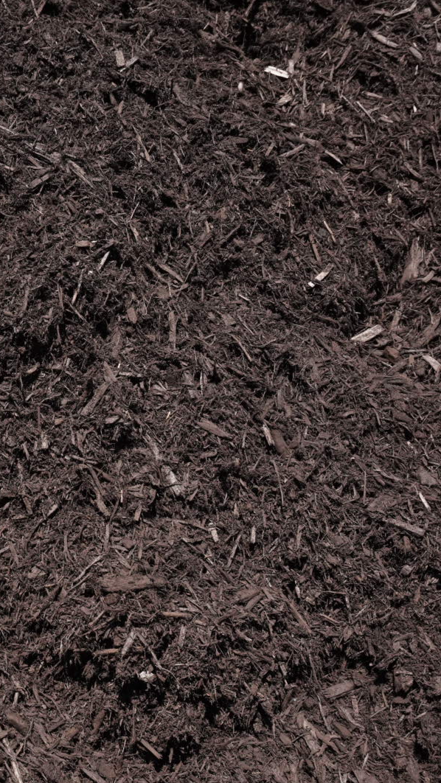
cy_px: 386
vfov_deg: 35.0
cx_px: -96
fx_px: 1242
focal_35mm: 60
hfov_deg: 19.0
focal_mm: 25
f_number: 9
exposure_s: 1/2500
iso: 1000
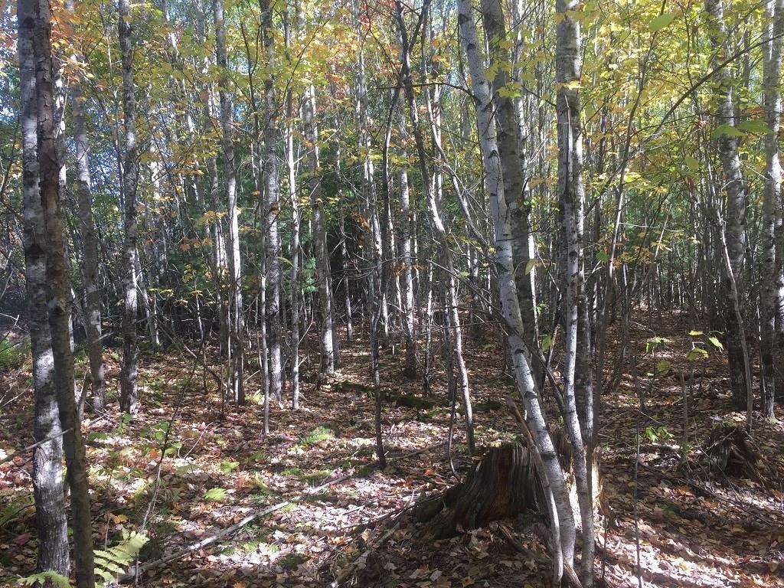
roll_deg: +0.4
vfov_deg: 48.2
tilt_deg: +2.4
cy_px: 294
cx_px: 392
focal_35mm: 29
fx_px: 657
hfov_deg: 61.7
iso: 32
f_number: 2.2
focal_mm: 4.15
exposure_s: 1/120
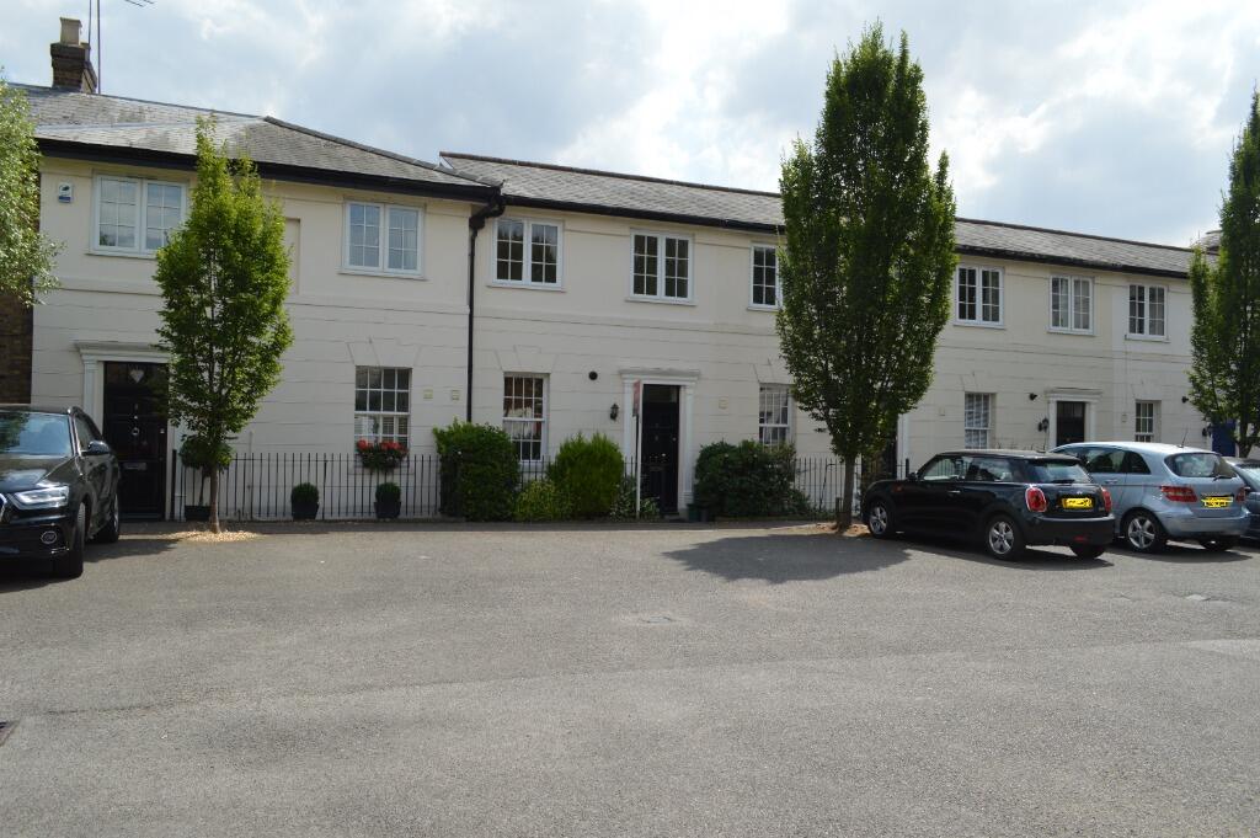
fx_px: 944
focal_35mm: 27
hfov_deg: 67.4
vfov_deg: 47.9
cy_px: 419
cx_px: 630
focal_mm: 18
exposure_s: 1/250
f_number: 8
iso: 100
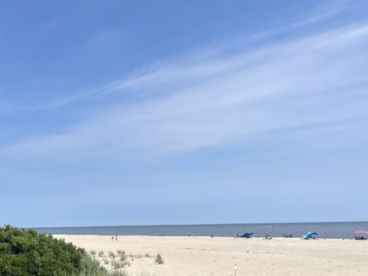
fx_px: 500
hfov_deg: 39.2
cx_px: 88
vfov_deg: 30.4
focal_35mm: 47
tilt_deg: +1.6
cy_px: 204
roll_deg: +1.1
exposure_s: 1/5618
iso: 32
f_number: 1.6
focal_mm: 5.1
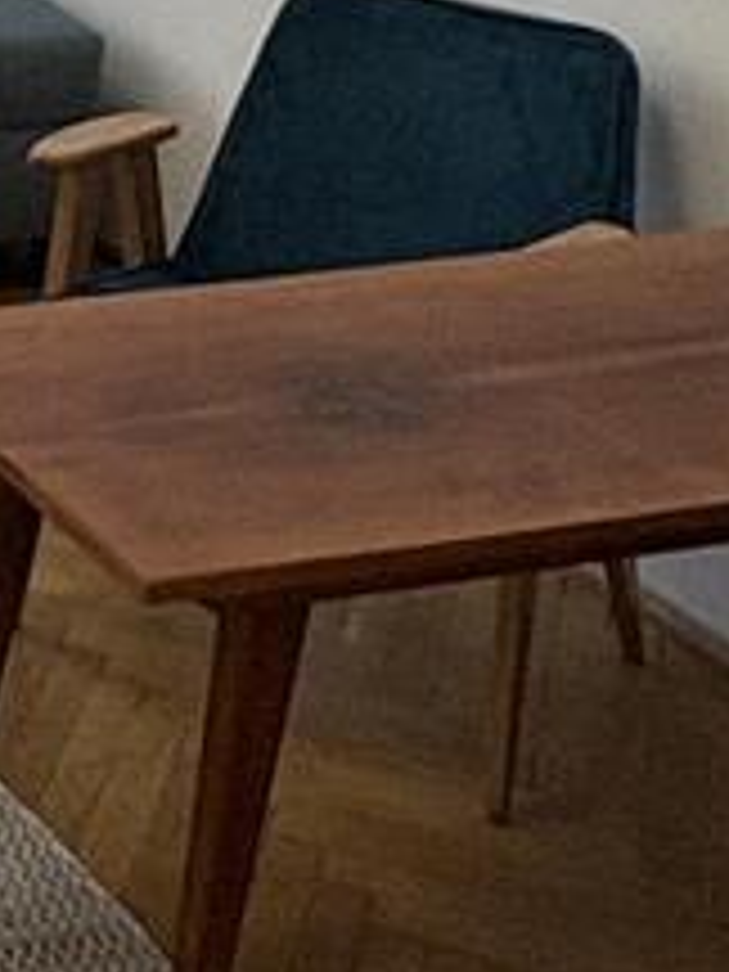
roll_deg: -0.2
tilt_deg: -8.0
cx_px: -646
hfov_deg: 13.4
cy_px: -351
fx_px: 2724
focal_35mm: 97
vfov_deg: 18.6
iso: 200
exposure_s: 1/99
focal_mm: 2.22
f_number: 2.2
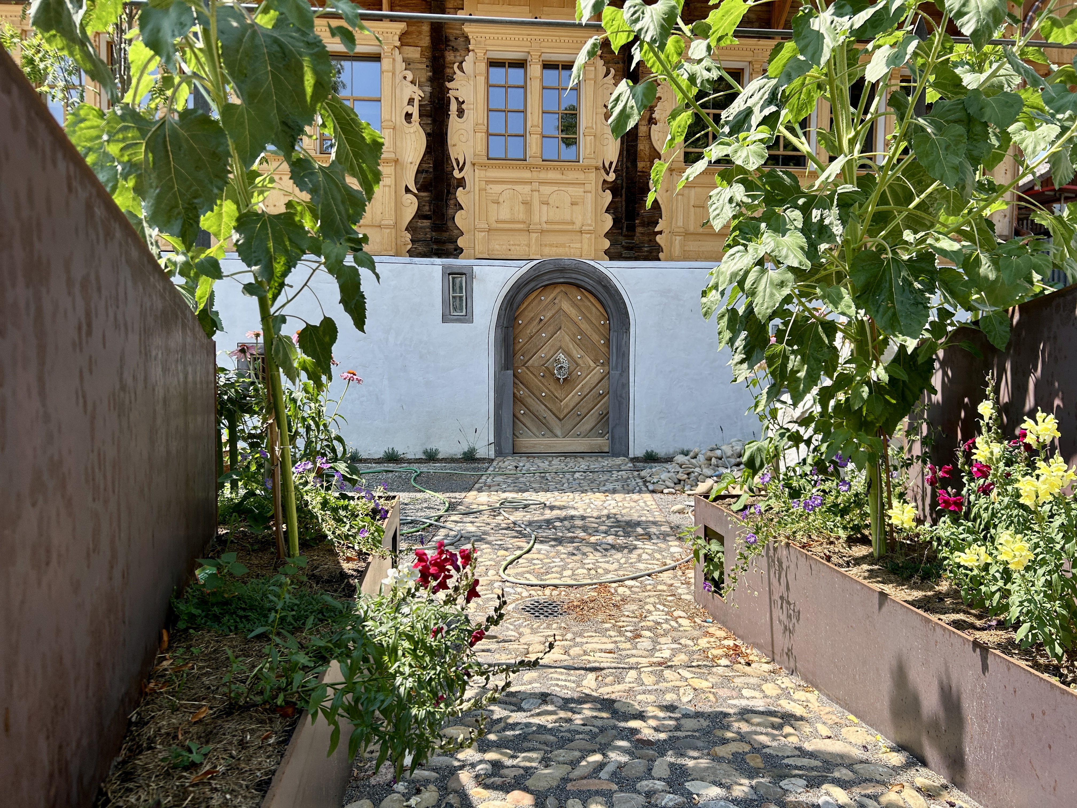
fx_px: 809
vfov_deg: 53.1
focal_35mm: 26
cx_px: 538
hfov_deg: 67.3
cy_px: 404
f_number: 1.5
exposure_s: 1/1669
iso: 50
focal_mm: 5.7
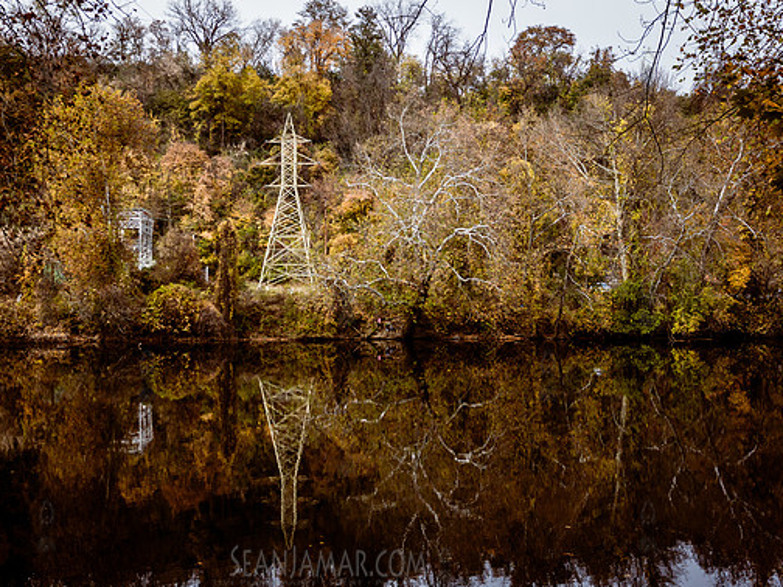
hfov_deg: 42.0
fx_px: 1018
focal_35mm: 45
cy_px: 299
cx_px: 346
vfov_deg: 32.2
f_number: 4.5
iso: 200
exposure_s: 1/400
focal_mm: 27
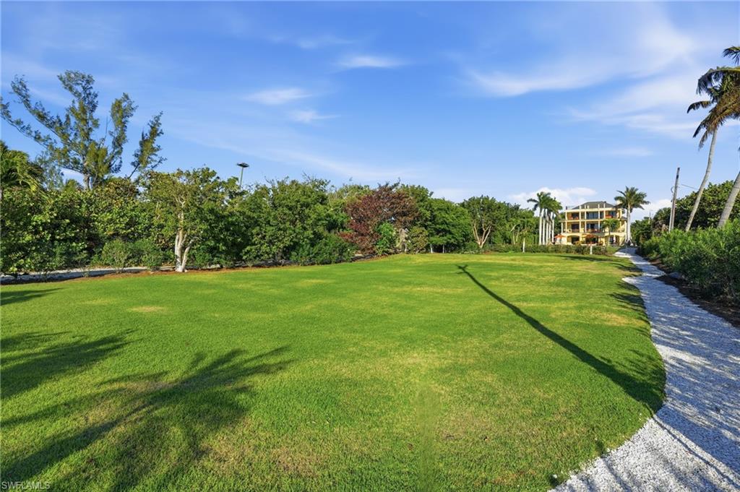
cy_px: 246
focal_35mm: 16
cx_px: 370
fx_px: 329
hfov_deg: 96.8
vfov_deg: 73.7
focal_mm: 16
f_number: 9
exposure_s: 1/5000
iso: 400
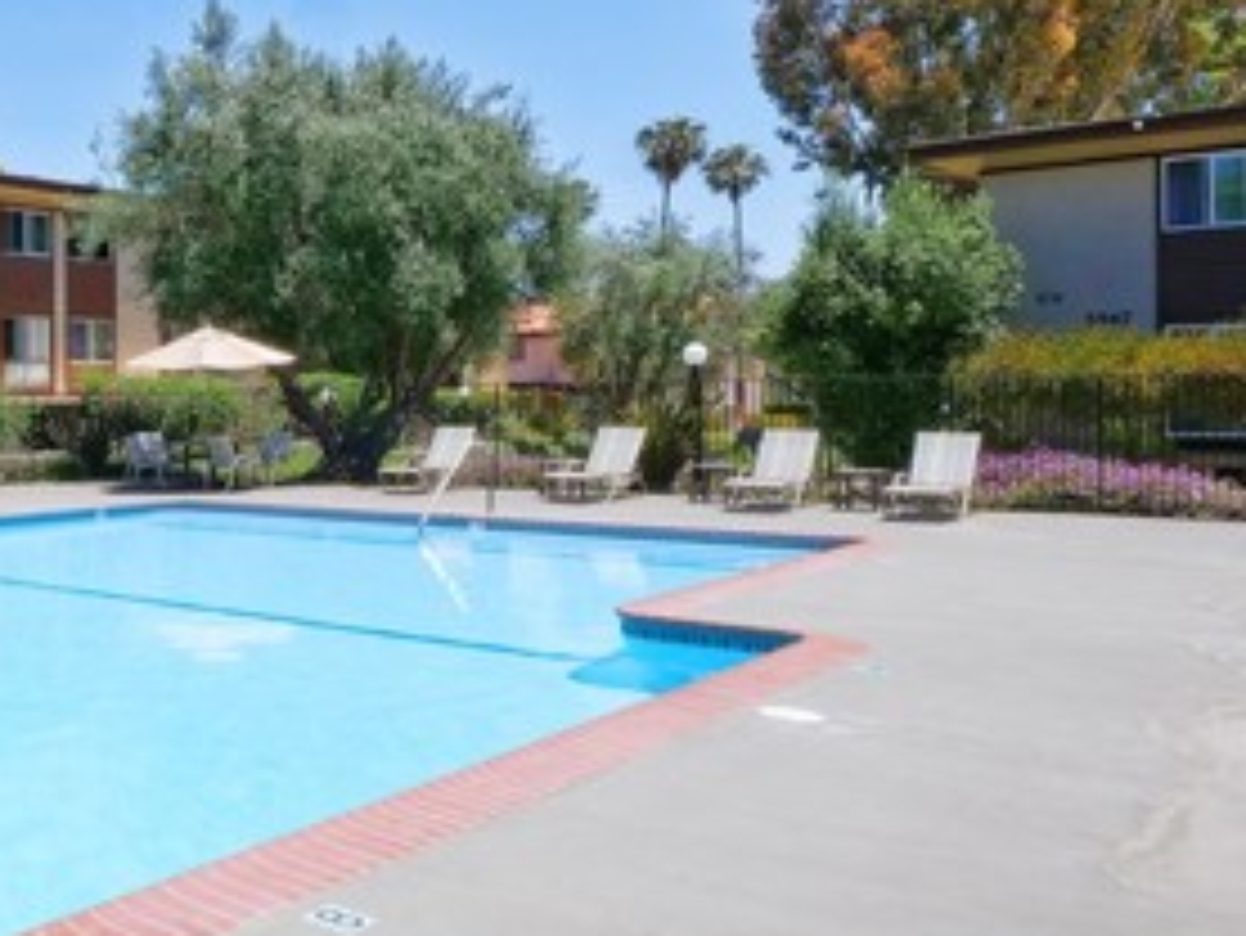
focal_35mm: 37
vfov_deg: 38.7
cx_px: -85
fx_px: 1332
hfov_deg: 41.3
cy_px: 428
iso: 200
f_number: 14
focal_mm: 8
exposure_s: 1/125
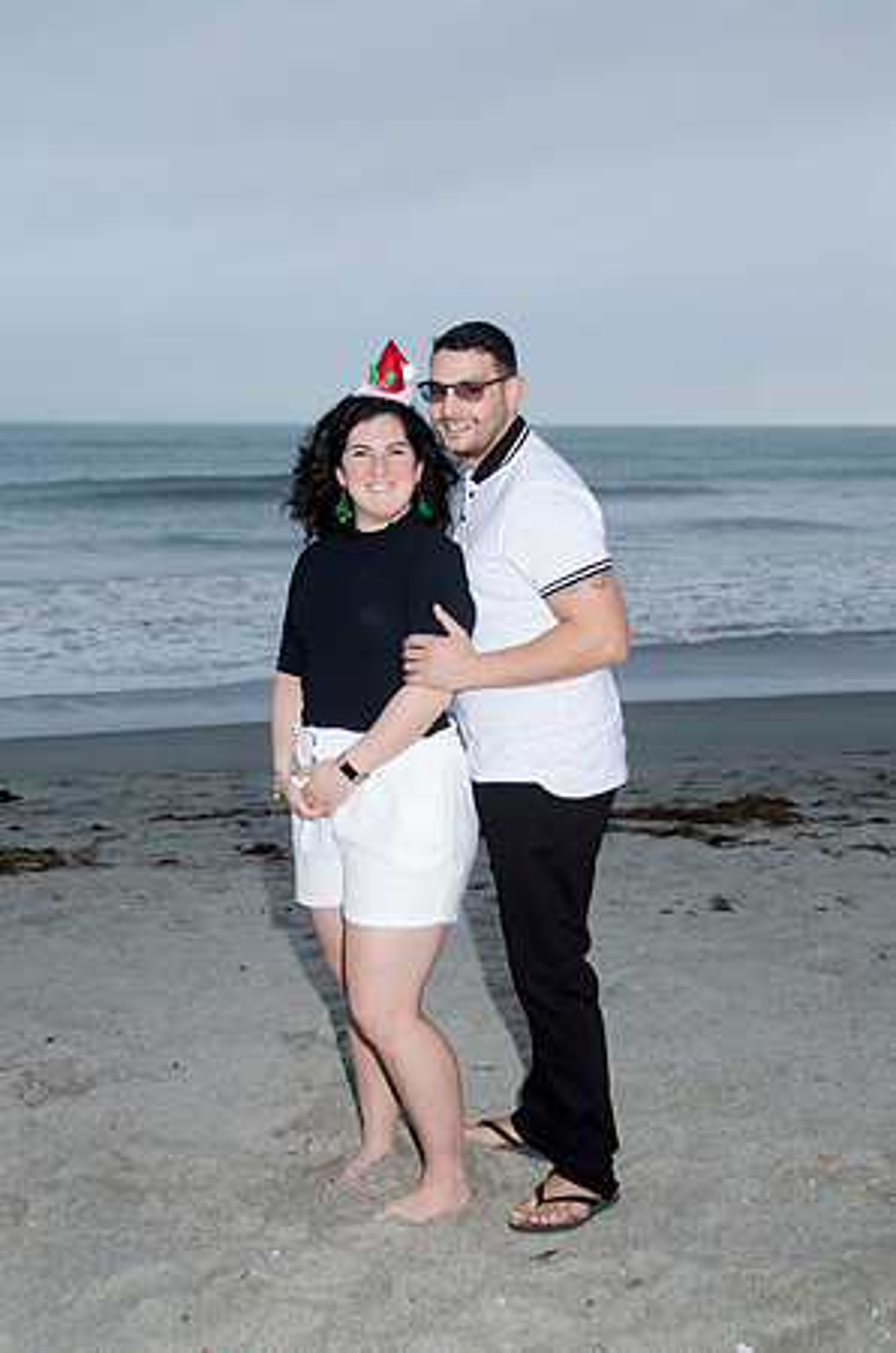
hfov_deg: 28.8
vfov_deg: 42.4
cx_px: 448
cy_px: 676
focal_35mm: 46
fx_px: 1744
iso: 100
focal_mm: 31
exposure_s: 1/80
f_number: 5.6
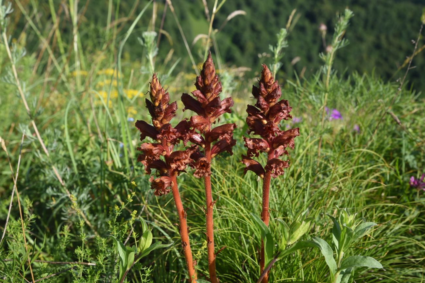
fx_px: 708
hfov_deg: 33.4
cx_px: 212
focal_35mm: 60
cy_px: 142
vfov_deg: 22.6
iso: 125
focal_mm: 60
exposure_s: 1/80
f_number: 14
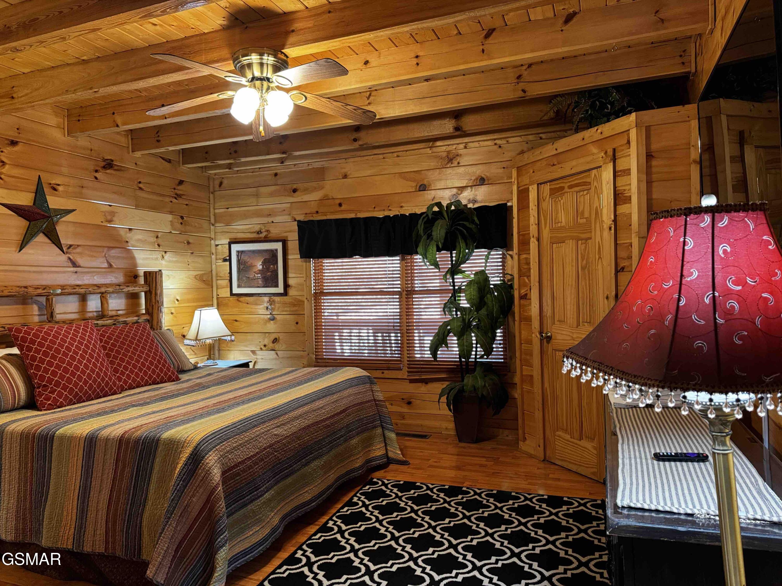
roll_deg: +1.4
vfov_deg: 56.8
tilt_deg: -1.3
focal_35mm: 24
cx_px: 391
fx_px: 542
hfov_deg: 71.6
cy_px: 293
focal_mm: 6.76
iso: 500
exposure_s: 1/60
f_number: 1.78
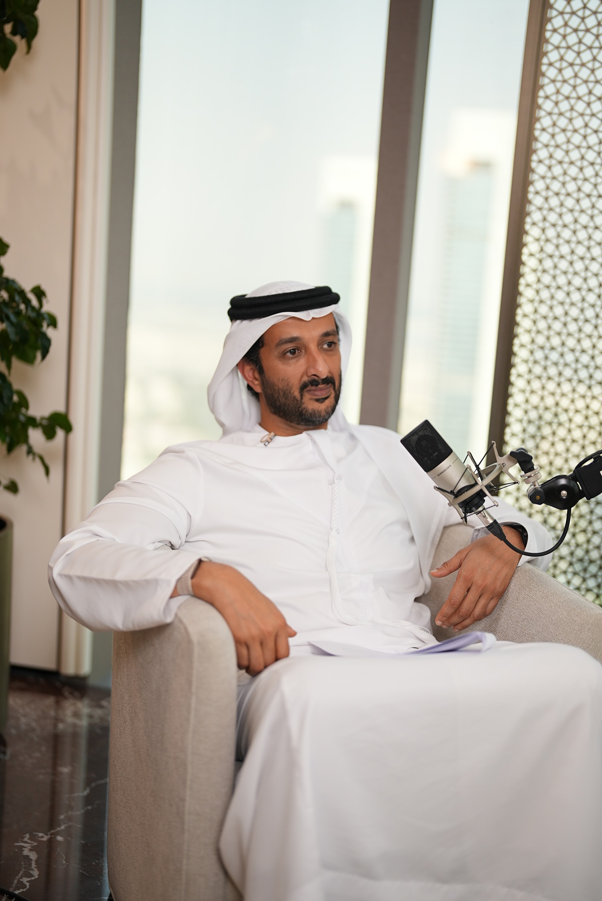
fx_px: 1252
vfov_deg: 39.6
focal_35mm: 50
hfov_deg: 27.0
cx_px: 301
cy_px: 450
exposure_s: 1/125
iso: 250
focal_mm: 50
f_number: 1.2
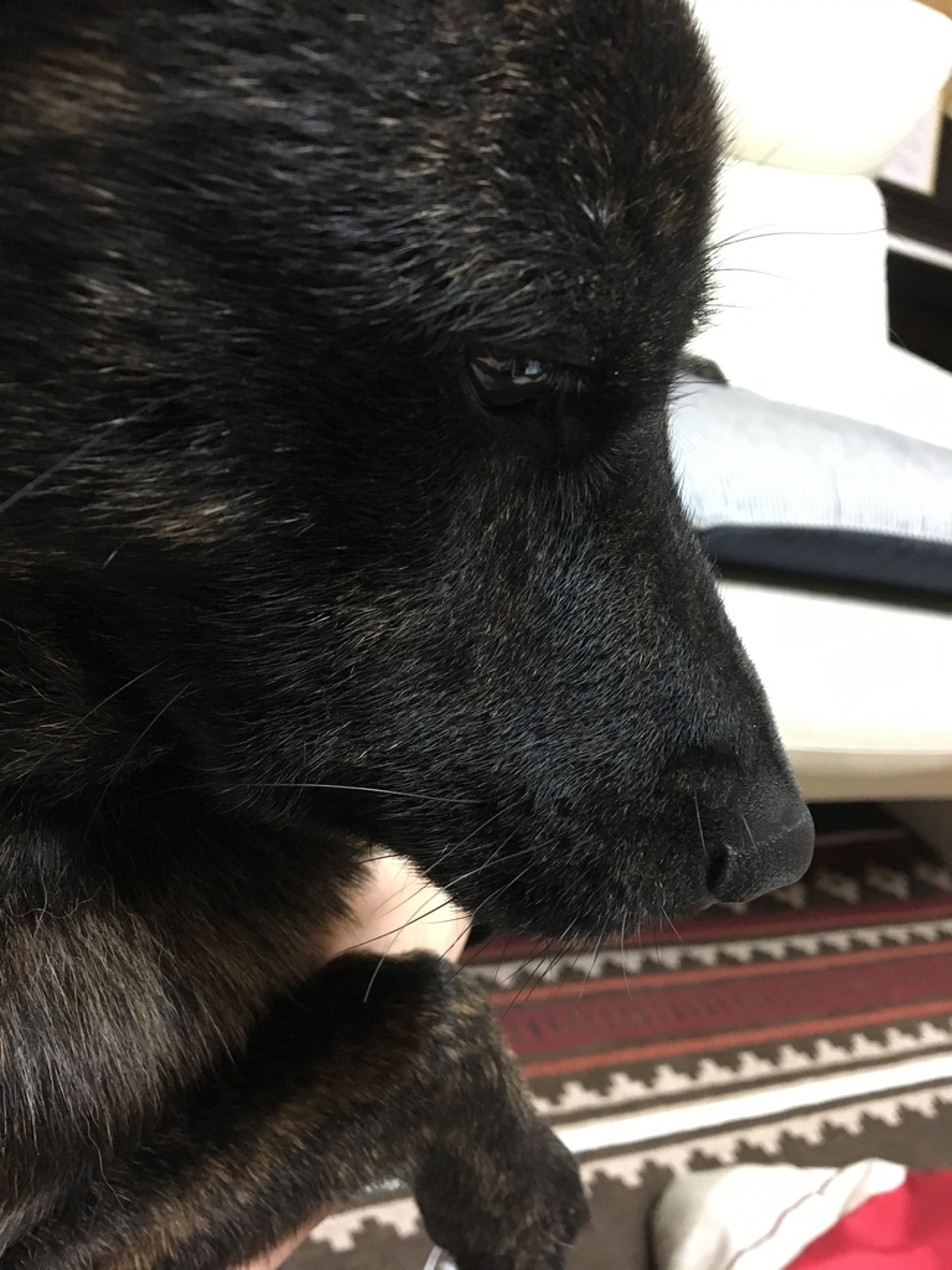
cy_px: 635
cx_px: 476
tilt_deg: -20.4
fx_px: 1063
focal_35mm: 29
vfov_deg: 61.7
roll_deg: -15.4
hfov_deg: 48.2
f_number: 2.2
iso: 250
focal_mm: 4.15
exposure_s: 1/15
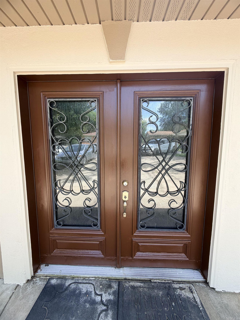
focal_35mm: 14
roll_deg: +0.0
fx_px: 129
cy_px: 160
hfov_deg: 85.7
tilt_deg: -6.4
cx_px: 120
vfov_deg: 102.1
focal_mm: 2.22
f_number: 2.2
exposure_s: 1/157
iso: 40
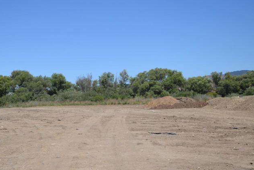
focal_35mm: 49
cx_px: 90
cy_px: 89
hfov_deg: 40.0
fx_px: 346
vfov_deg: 27.5
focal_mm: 20
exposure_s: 1/250
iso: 100
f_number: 8
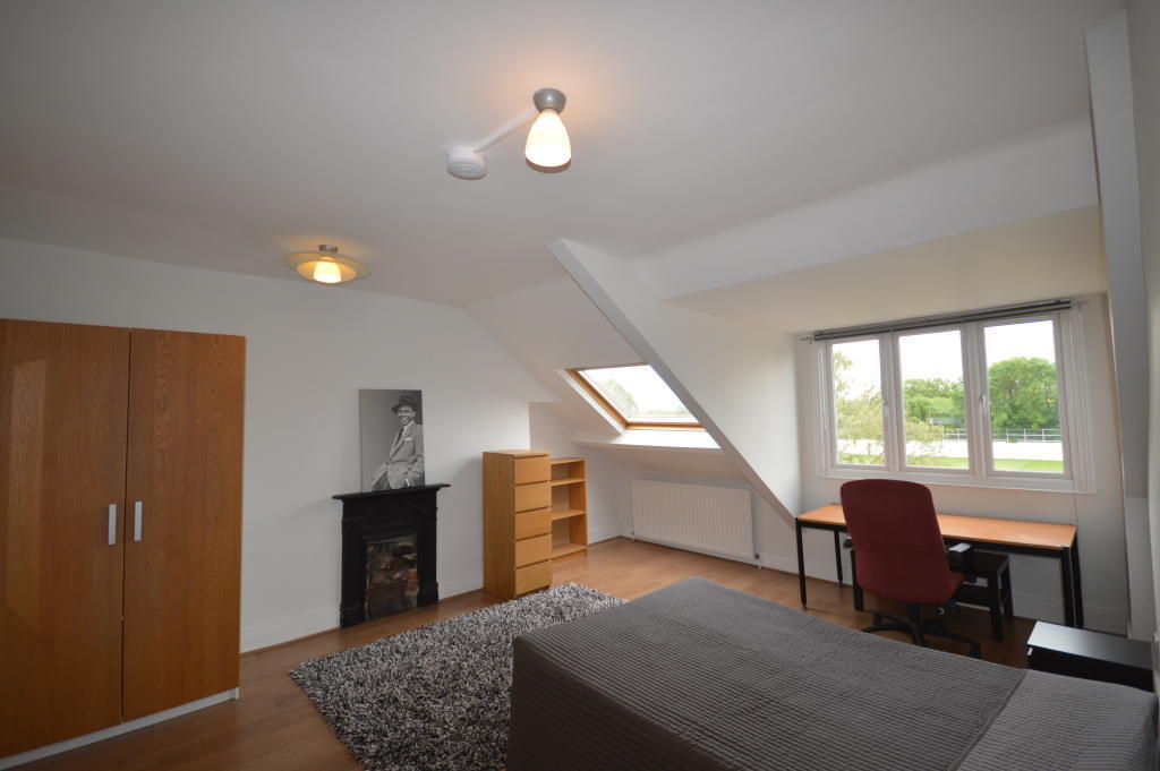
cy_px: 386
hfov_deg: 100.4
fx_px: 483
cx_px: 580
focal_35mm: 15
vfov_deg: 77.2
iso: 280
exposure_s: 1/125
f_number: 4
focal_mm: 10
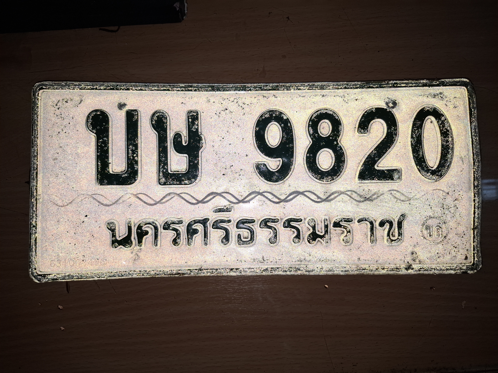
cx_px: 249
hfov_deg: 73.9
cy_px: 186
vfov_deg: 58.9
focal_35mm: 23
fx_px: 331
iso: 50
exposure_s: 1/476
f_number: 1.8
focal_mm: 5.54
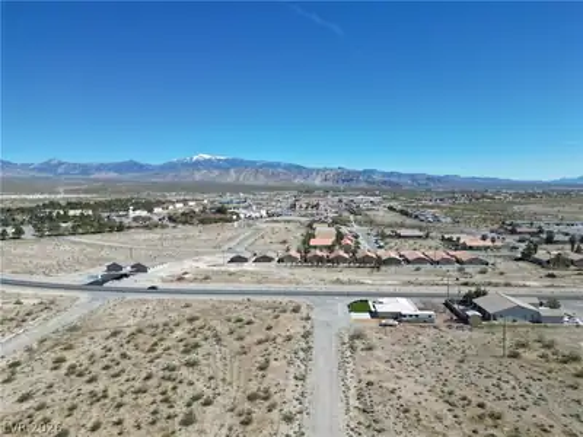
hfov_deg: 71.6
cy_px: 218
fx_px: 404
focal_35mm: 24
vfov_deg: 56.8
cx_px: 292
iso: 100
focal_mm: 6.72
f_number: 1.7
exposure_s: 1/3000
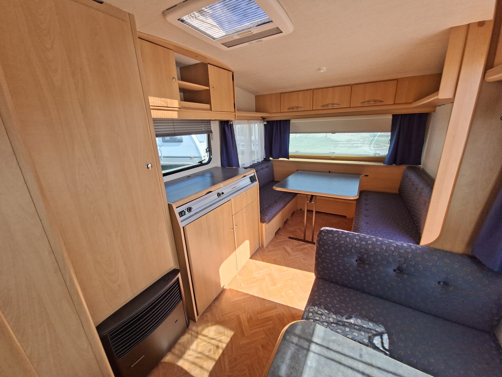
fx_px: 189
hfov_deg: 106.2
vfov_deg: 89.9
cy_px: 188
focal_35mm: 13
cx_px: 251
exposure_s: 1/325
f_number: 2.2
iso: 40
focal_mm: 1.74
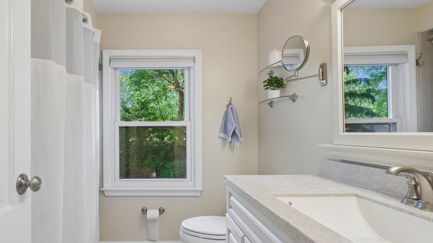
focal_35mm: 21
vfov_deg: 53.6
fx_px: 241
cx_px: 164
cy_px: 129
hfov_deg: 82.4
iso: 160
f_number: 5.6
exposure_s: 1/30
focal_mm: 8
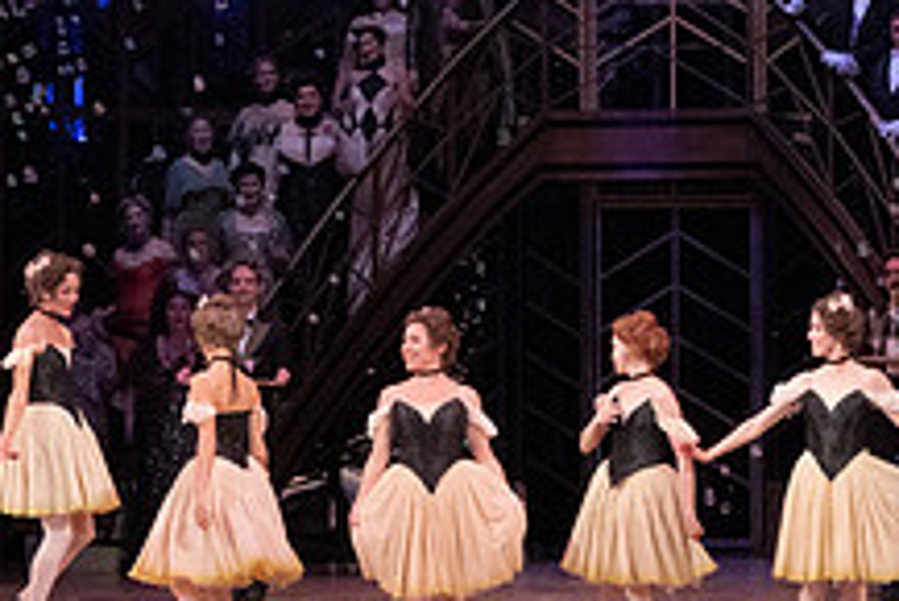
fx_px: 4673
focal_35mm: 187
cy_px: 48
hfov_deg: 11.0
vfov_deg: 7.3
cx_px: 356
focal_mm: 70
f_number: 16
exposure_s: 1/400
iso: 12800
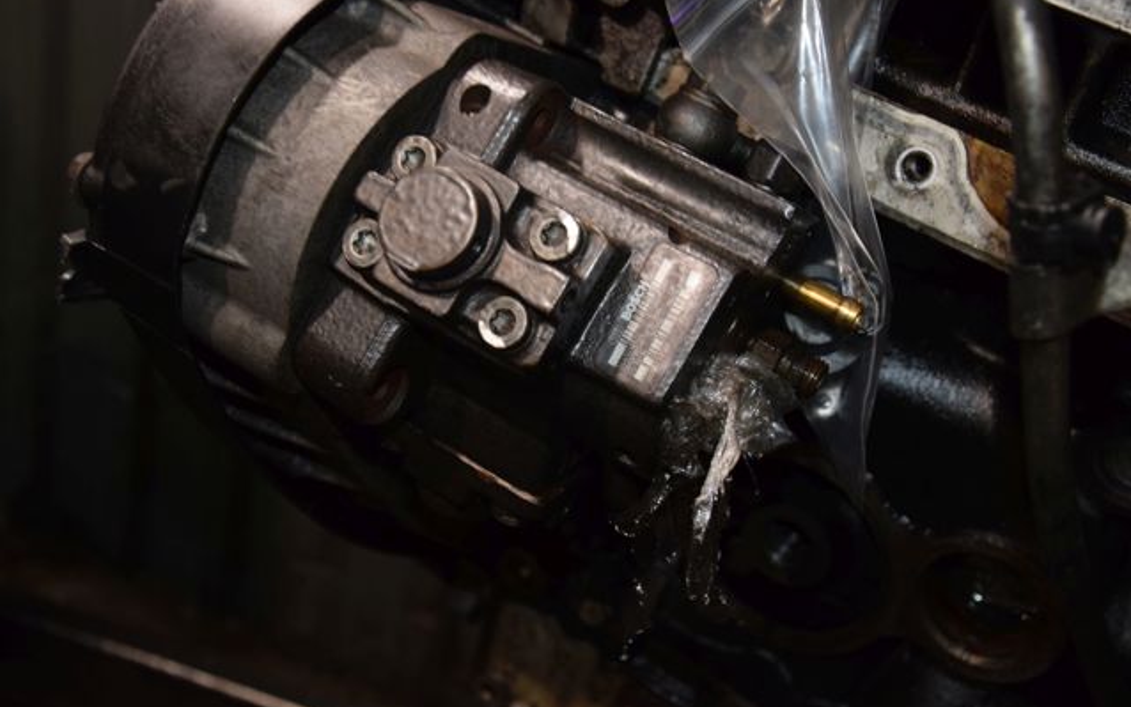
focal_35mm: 46
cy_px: 360
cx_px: 566
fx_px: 1418
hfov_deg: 43.5
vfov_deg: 28.0
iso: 800
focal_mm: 30
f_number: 5
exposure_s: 1/60
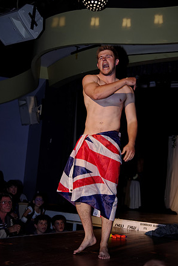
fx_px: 430
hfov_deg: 23.4
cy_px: 131
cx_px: 89
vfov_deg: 34.5
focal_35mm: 58
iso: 200
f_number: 2.8
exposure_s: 1/160
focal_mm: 38.13
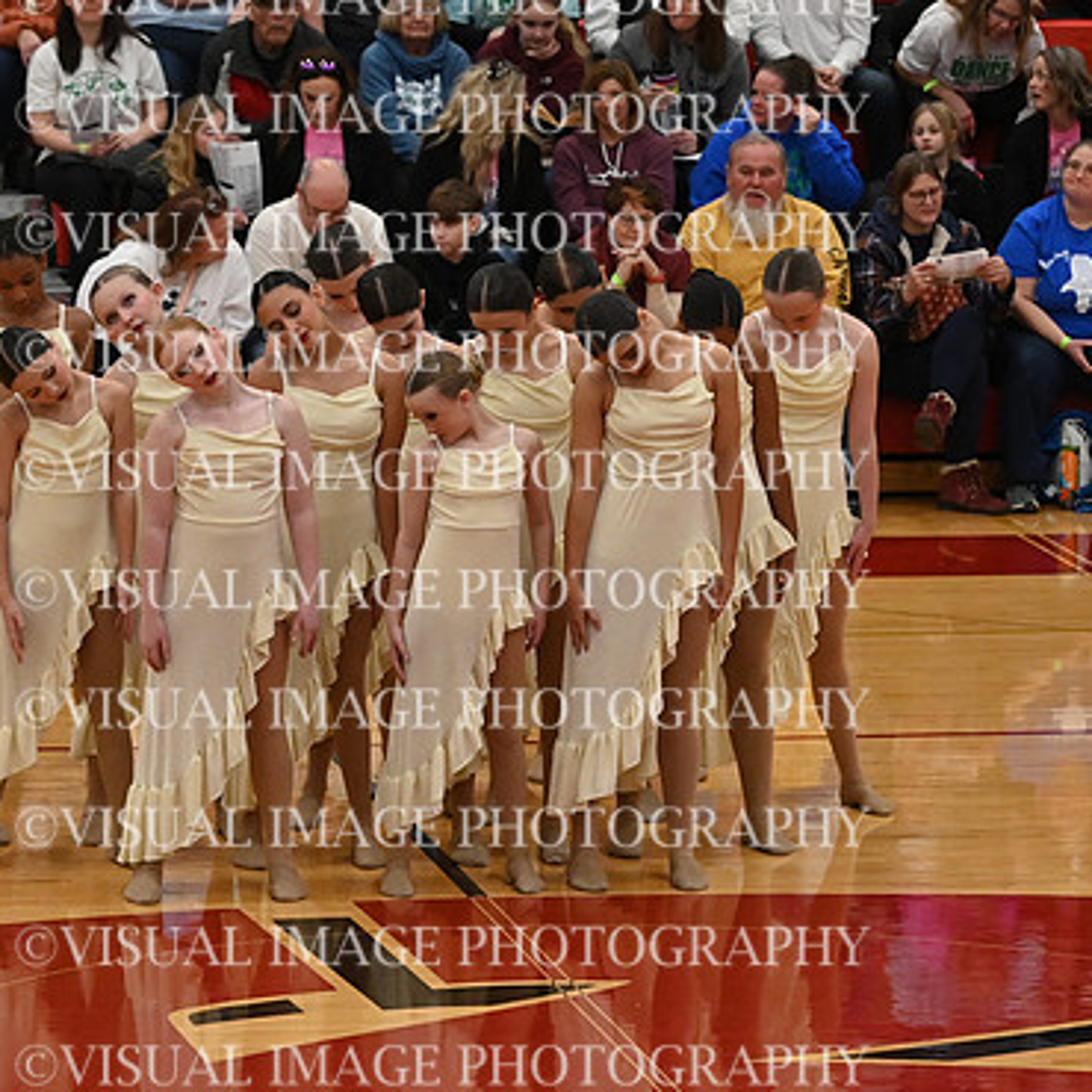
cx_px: 443
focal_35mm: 220
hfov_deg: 8.0
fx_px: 7852
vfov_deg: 8.0
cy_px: 530
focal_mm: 110
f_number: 4
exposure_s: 1/400
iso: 5000
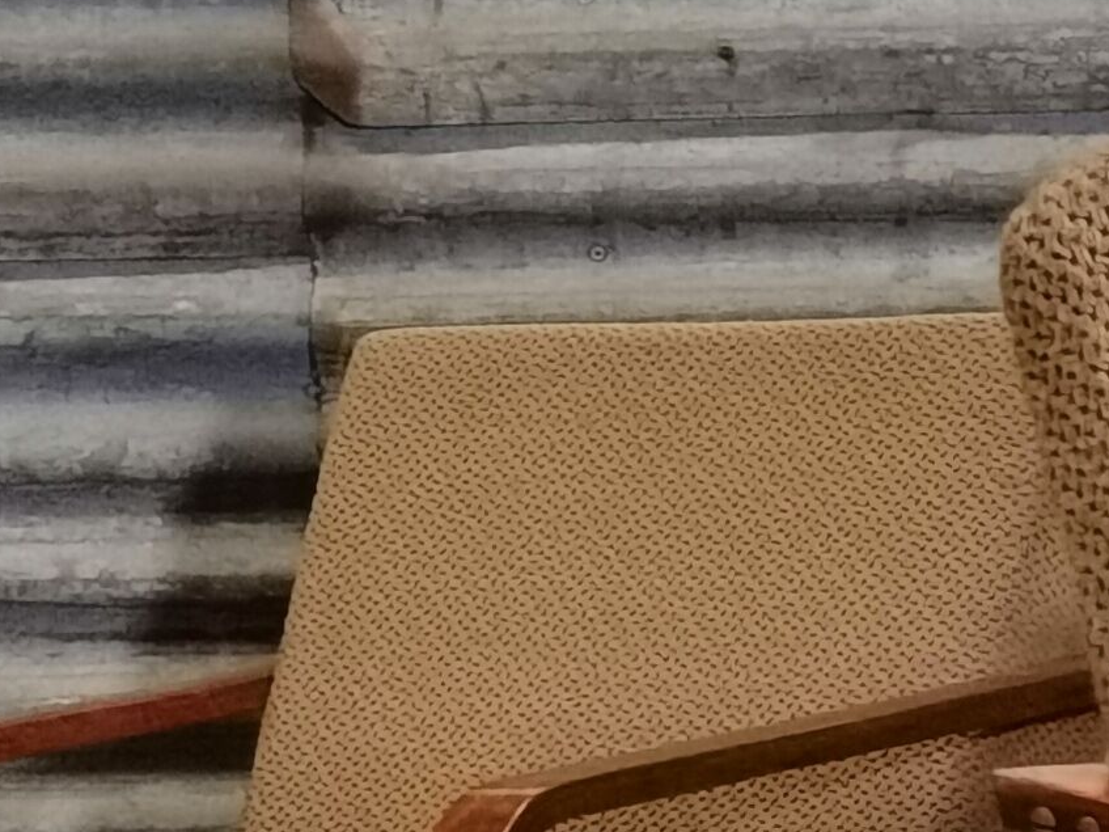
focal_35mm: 208
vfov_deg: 7.0
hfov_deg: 9.1
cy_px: 1314
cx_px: 2060
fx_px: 6663
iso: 500
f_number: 1.9
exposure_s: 1/33.3
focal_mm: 6.71
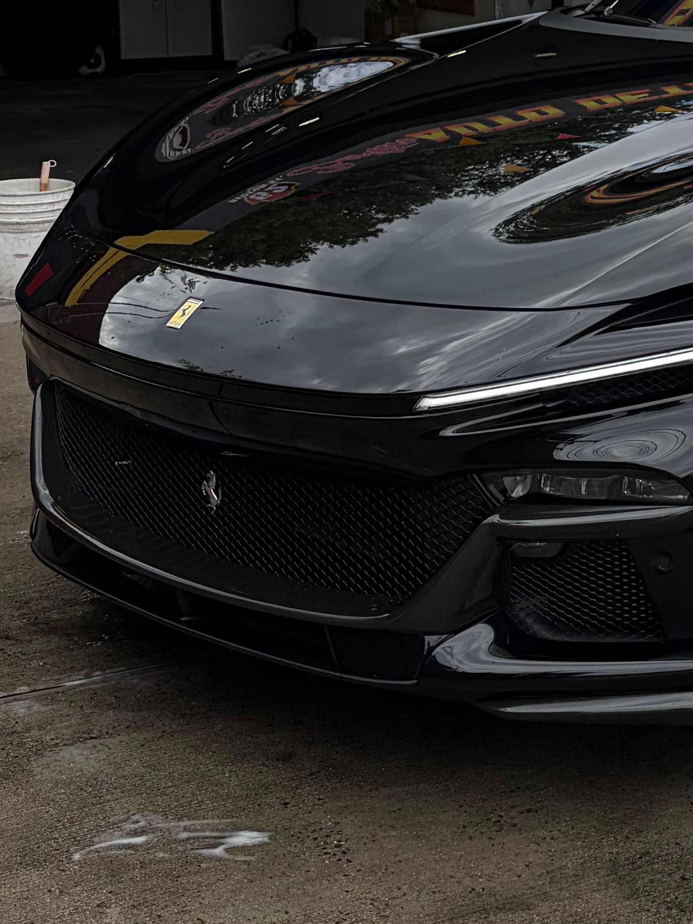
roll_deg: -1.2
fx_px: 2028
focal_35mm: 76
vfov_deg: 25.2
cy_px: 166
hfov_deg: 18.5
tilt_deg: -7.0
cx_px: 806
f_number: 1.6
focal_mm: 5.96
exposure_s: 1/1364
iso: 64
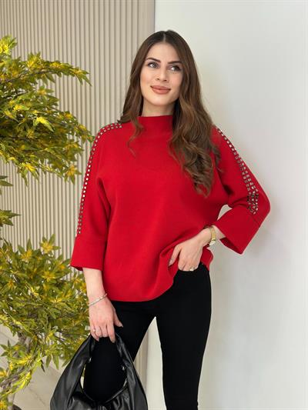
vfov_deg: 39.6
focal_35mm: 48
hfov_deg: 30.3
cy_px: 205
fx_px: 569
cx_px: 154
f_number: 1.78
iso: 100
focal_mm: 6.86
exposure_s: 1/171
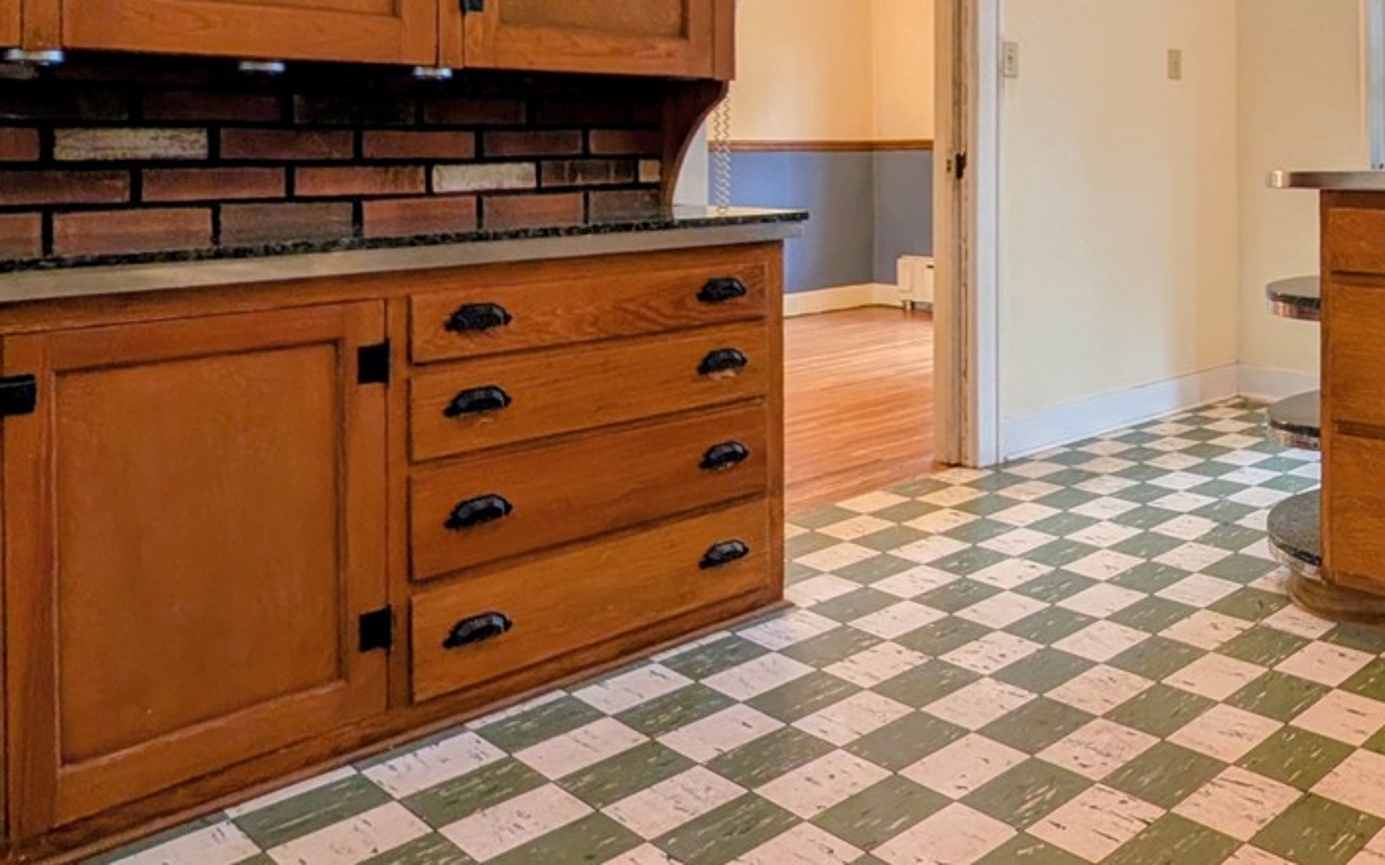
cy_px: 134
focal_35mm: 26
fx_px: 981
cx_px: 1401
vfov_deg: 44.5
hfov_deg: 54.1
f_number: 1.7
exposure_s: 1/120
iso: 101
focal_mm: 2.02
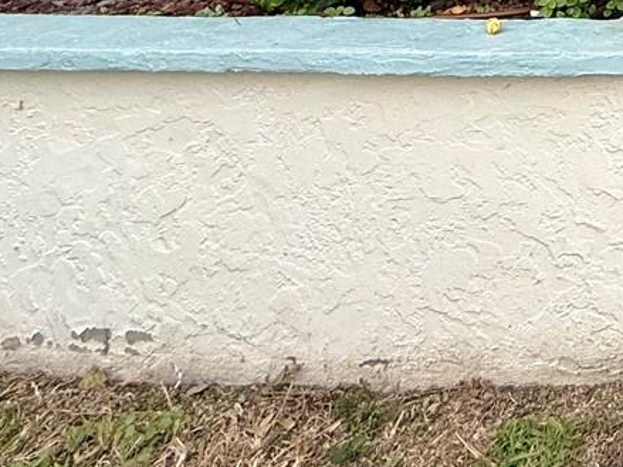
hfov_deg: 26.7
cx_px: 937
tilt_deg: +1.8
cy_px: -325
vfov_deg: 21.3
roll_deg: +0.3
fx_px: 918
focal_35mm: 51
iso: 50
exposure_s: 1/286
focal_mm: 2.22
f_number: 2.2
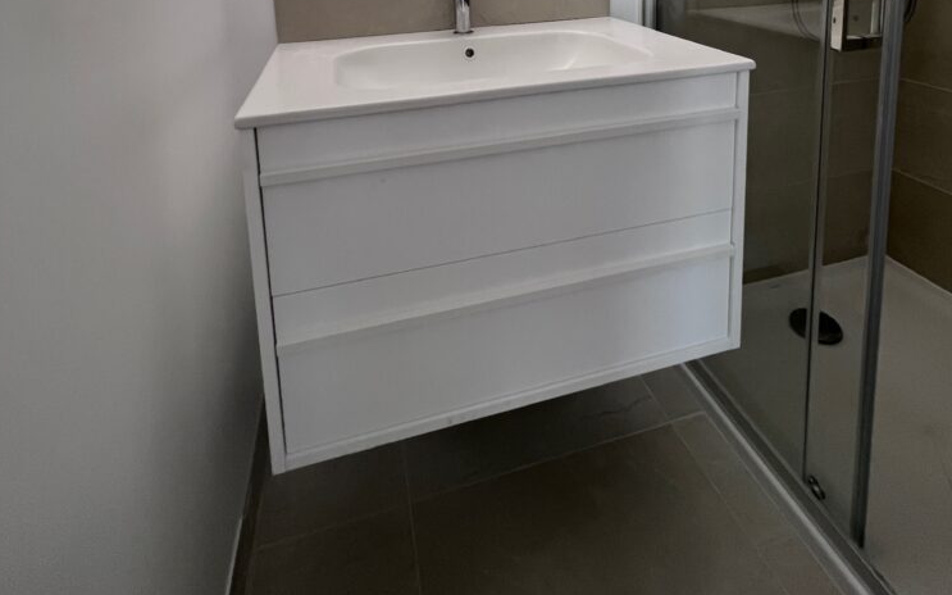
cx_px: 480
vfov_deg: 50.4
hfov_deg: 88.0
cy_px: 1
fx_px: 493
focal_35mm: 19
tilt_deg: -7.6
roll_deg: +2.9
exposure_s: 1/100
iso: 200
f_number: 1.8
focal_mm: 1.57
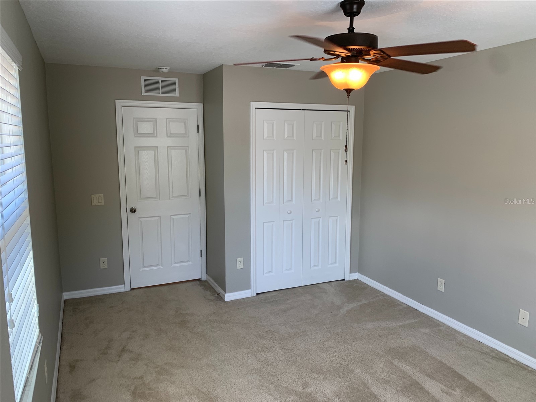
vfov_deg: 53.1
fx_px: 403
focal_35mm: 26
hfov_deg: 67.3
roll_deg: -0.1
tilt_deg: -8.4
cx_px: 268
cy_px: 201
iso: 80
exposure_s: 1/120
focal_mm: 4.25
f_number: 1.8
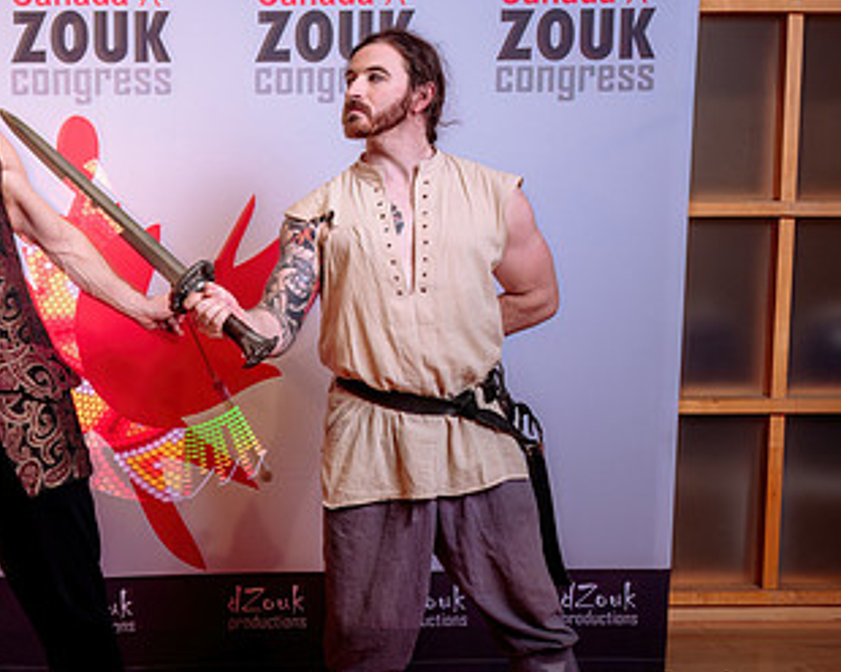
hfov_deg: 32.9
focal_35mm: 55
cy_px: 348
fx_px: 1369
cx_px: 138
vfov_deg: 27.6
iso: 32
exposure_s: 1/5
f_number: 9
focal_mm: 29
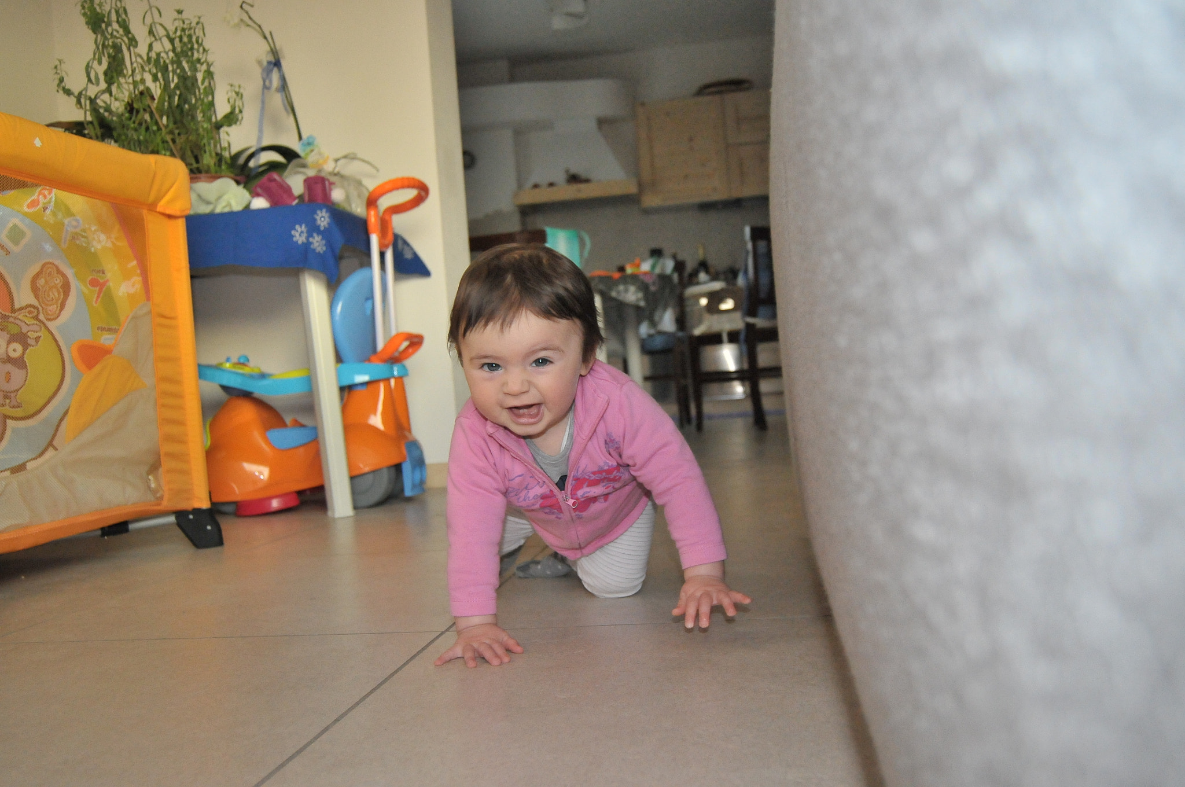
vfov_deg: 39.9
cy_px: 394
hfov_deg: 57.3
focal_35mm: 33
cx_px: 592
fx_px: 1085
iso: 1600
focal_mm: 22
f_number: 3.5
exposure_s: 1/250
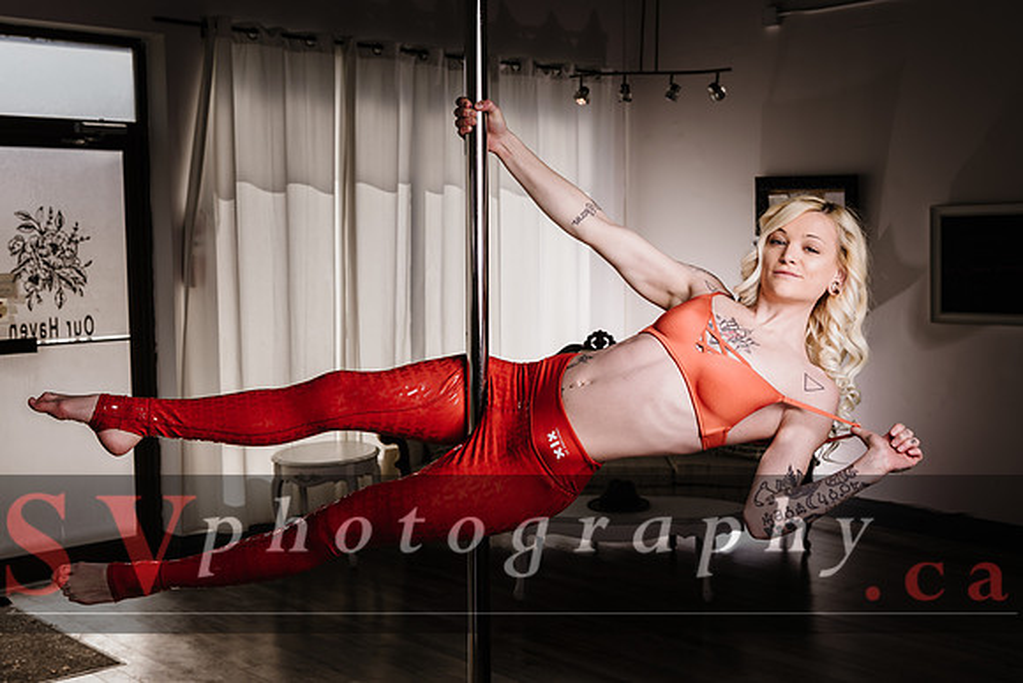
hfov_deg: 43.1
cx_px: 526
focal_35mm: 46
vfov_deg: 29.5
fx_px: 1294
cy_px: 363
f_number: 5.6
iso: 64
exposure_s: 1/200
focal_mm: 42
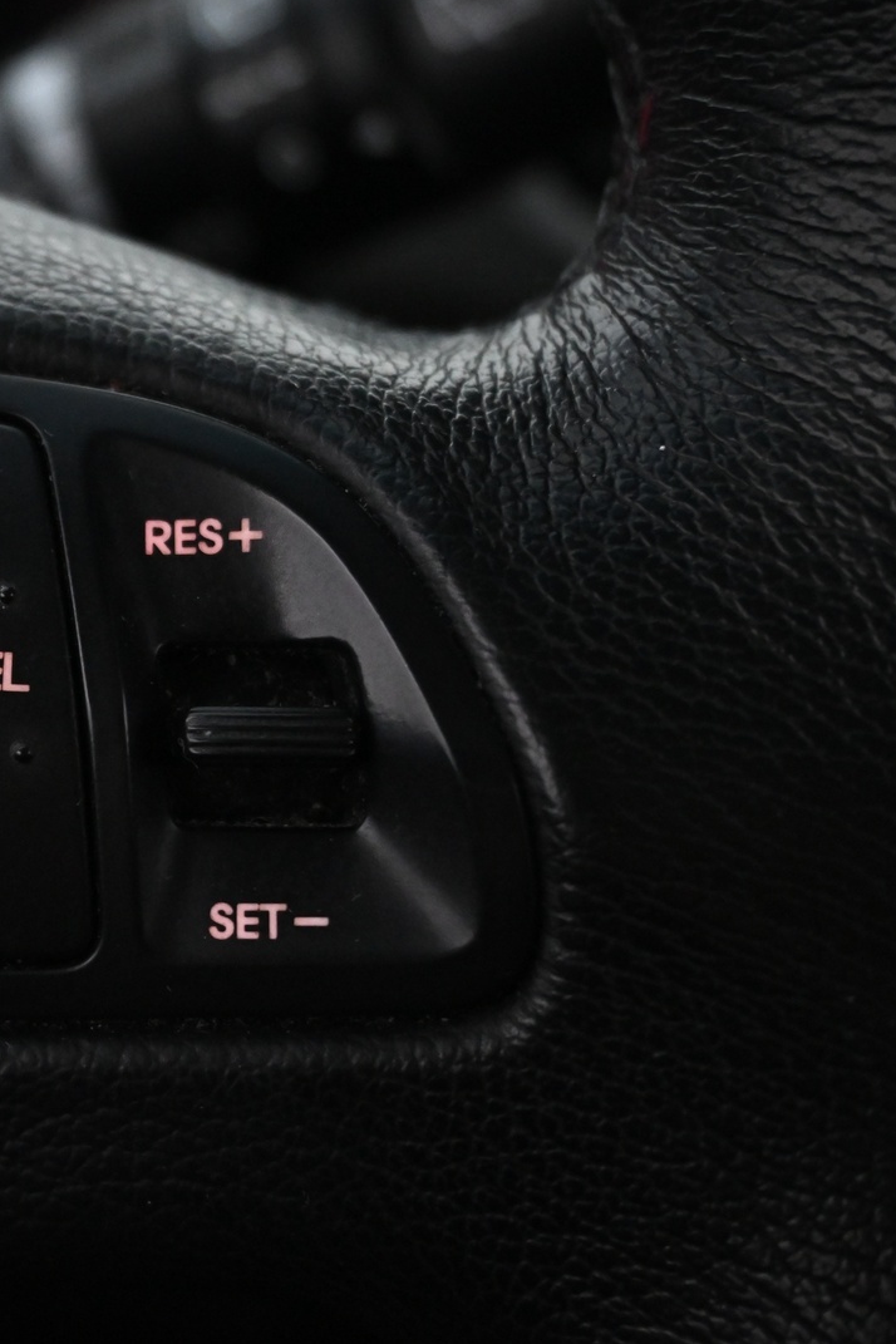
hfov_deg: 20.8
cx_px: -78
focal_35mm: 62
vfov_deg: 32.2
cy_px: 671
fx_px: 2329
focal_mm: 27.5
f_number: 4.5
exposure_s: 1/40
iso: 3200
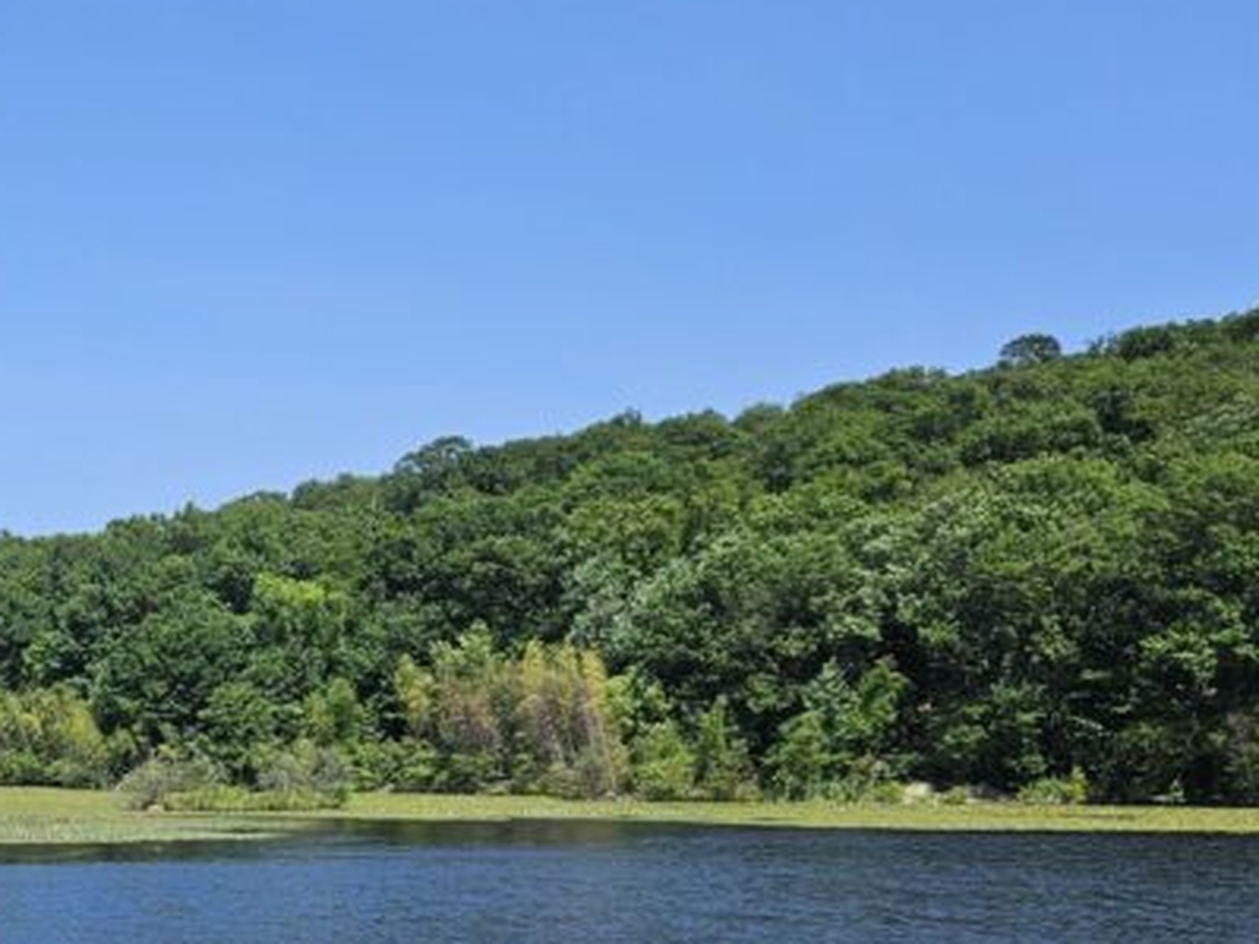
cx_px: 6
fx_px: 2145
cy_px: 1017
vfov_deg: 23.4
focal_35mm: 59
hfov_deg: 30.5
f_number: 1.8
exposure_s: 1/1910
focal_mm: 5.4
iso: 25
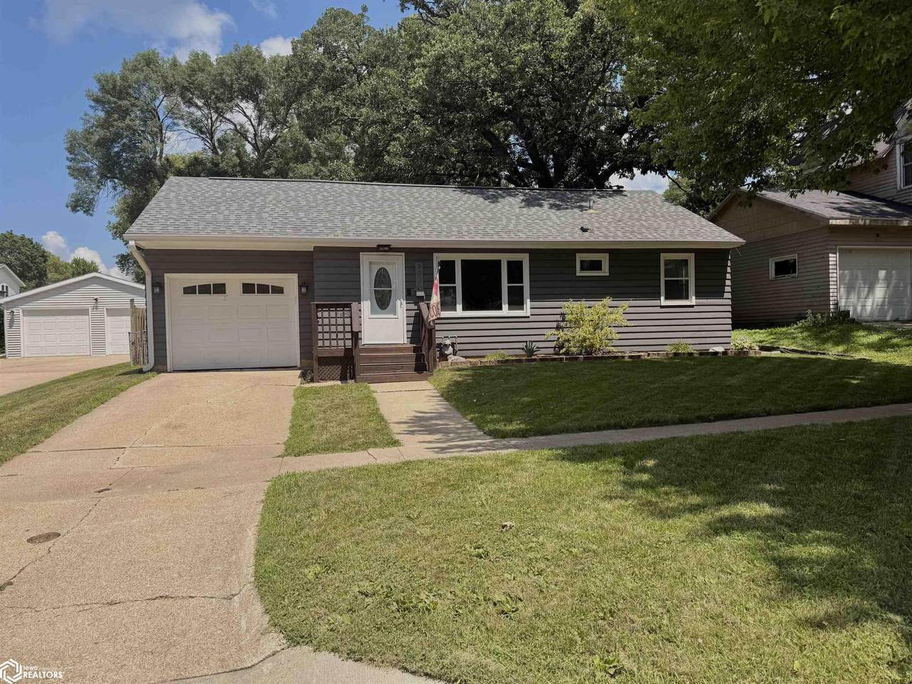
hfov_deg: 71.6
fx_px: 632
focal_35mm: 24
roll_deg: +0.8
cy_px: 342
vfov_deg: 56.8
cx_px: 456
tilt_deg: -0.3
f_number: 1.78
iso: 80
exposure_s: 1/3584
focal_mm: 6.76
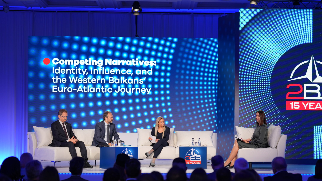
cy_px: 124
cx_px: 178
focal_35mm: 89
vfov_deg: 13.6
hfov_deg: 23.9
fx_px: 760
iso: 200
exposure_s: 1/200
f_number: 2
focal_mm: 72
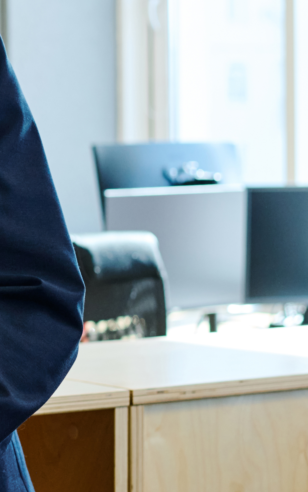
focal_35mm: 131
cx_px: -379
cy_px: 195
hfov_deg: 9.2
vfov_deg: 15.9
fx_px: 1759
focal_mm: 35
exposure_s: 1/250
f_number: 3.2
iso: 640
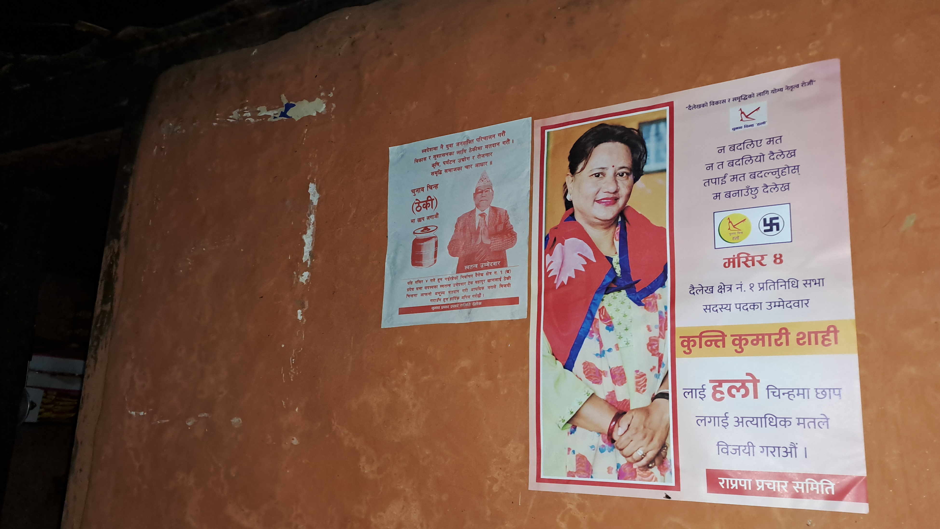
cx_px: 475
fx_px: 698
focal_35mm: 28
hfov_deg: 67.9
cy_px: 312
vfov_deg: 41.3
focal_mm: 4.65
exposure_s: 1/10
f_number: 1.8
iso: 320
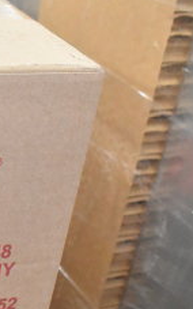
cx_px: -163
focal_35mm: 86
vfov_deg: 23.8
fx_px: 726
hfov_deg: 13.5
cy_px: 220
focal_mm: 21
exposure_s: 1/125
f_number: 5.6
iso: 6400
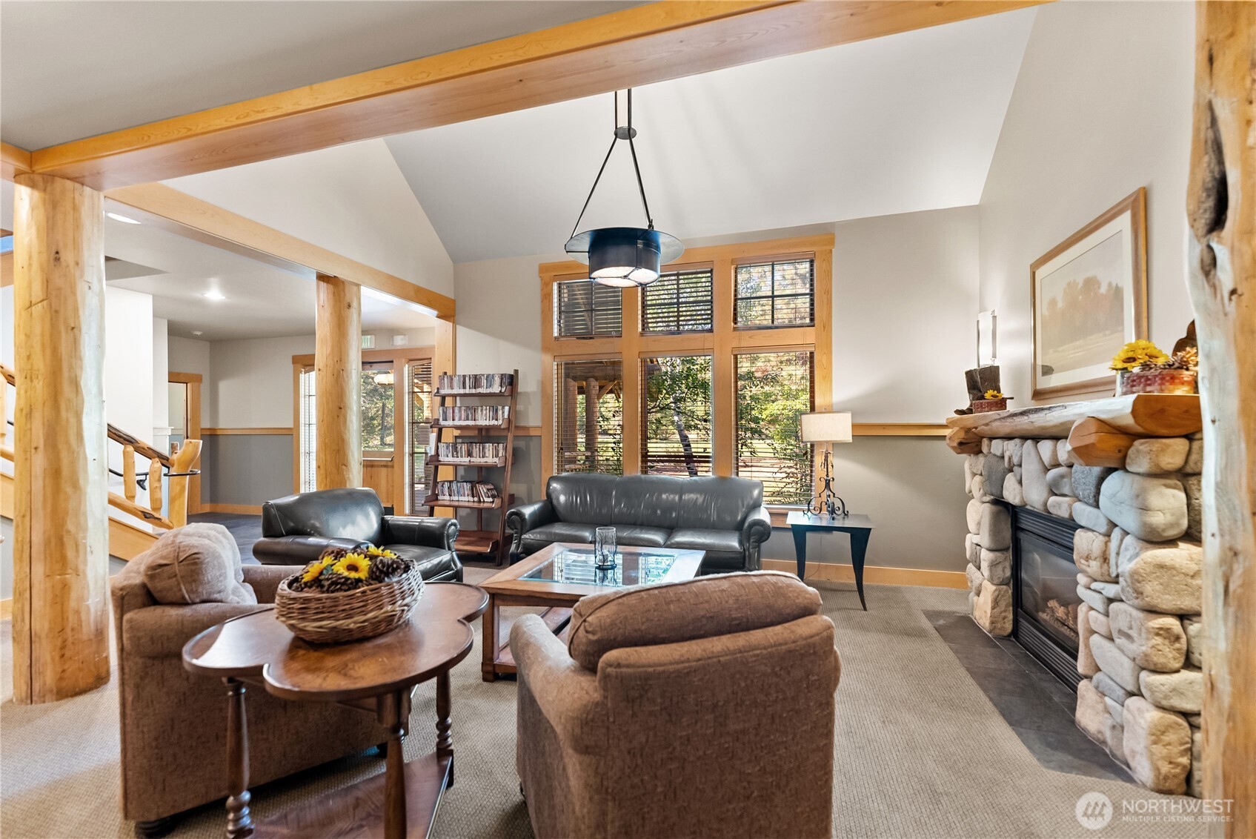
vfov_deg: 81.3
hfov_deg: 104.2
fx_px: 489
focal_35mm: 14
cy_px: 420
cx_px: 628
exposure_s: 1/13
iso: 400
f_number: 2.8
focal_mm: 14
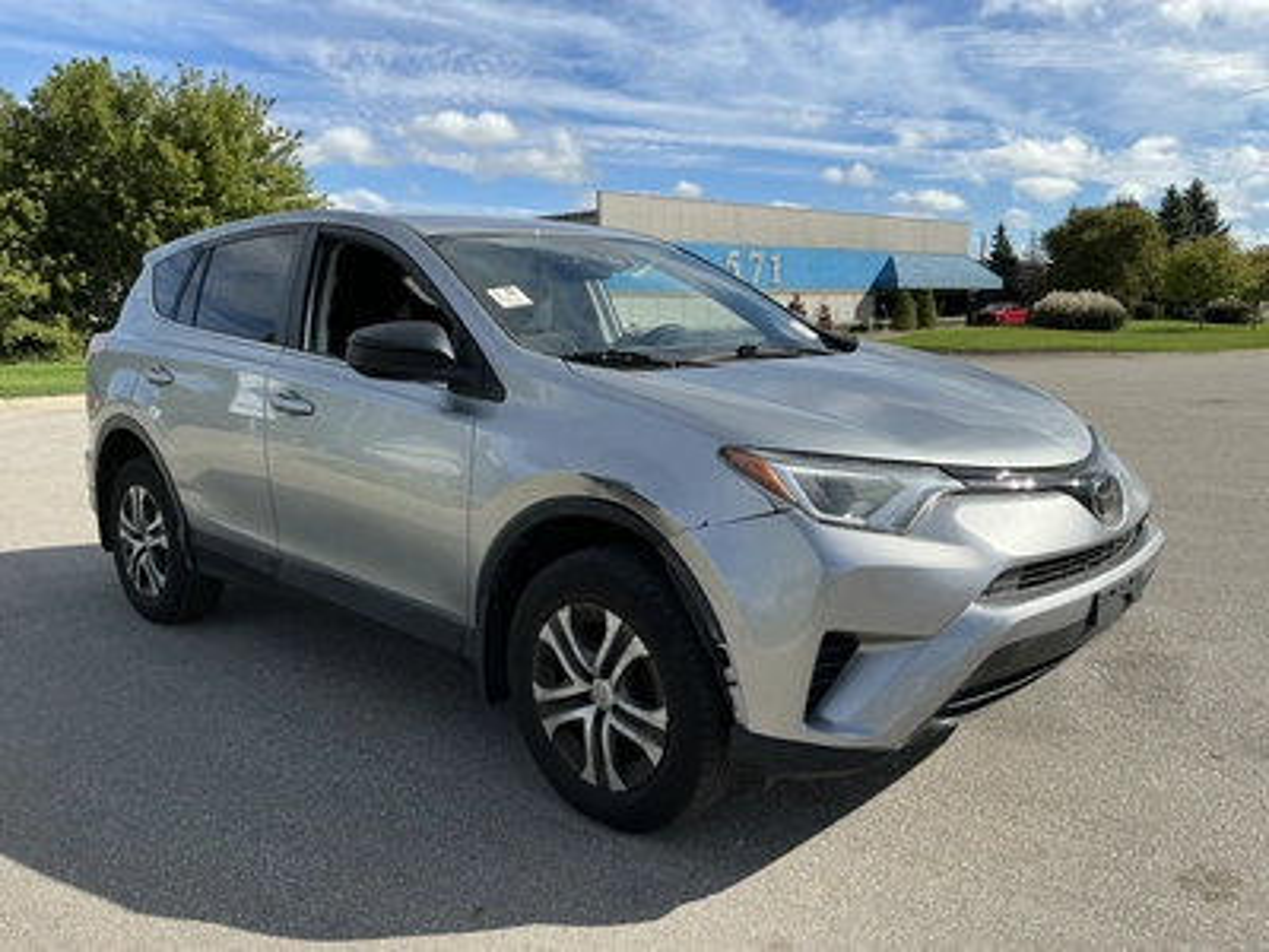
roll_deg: +0.8
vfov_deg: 49.7
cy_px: 476
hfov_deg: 63.4
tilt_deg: -7.1
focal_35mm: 28
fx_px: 1026
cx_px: 634
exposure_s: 1/1786
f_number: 1.8
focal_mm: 3
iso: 25
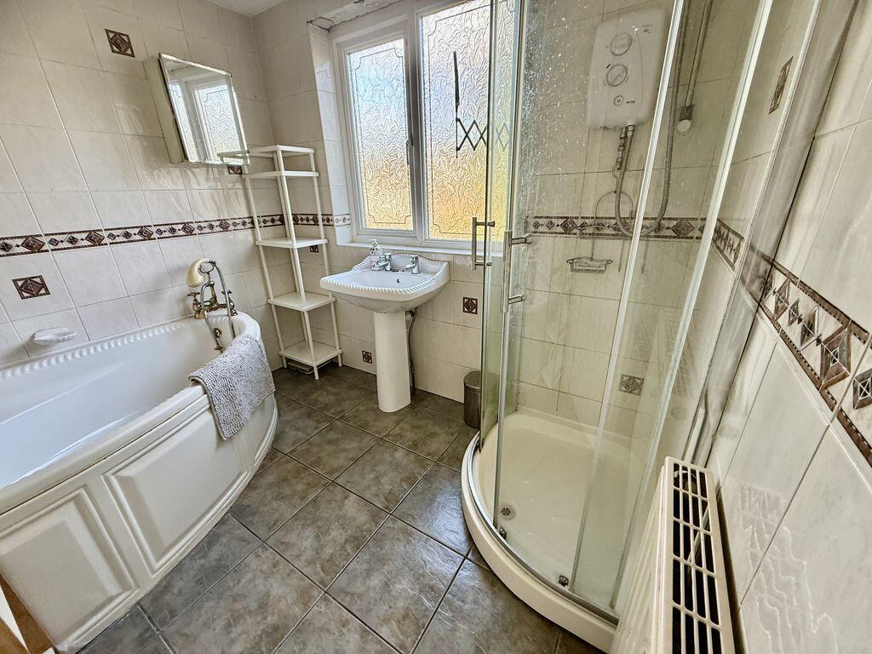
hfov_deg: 102.1
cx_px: 436
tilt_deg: -21.1
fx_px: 353
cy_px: 327
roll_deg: +1.7
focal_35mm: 14
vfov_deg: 85.7
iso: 250
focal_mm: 2.22
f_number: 2.2
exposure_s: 1/99
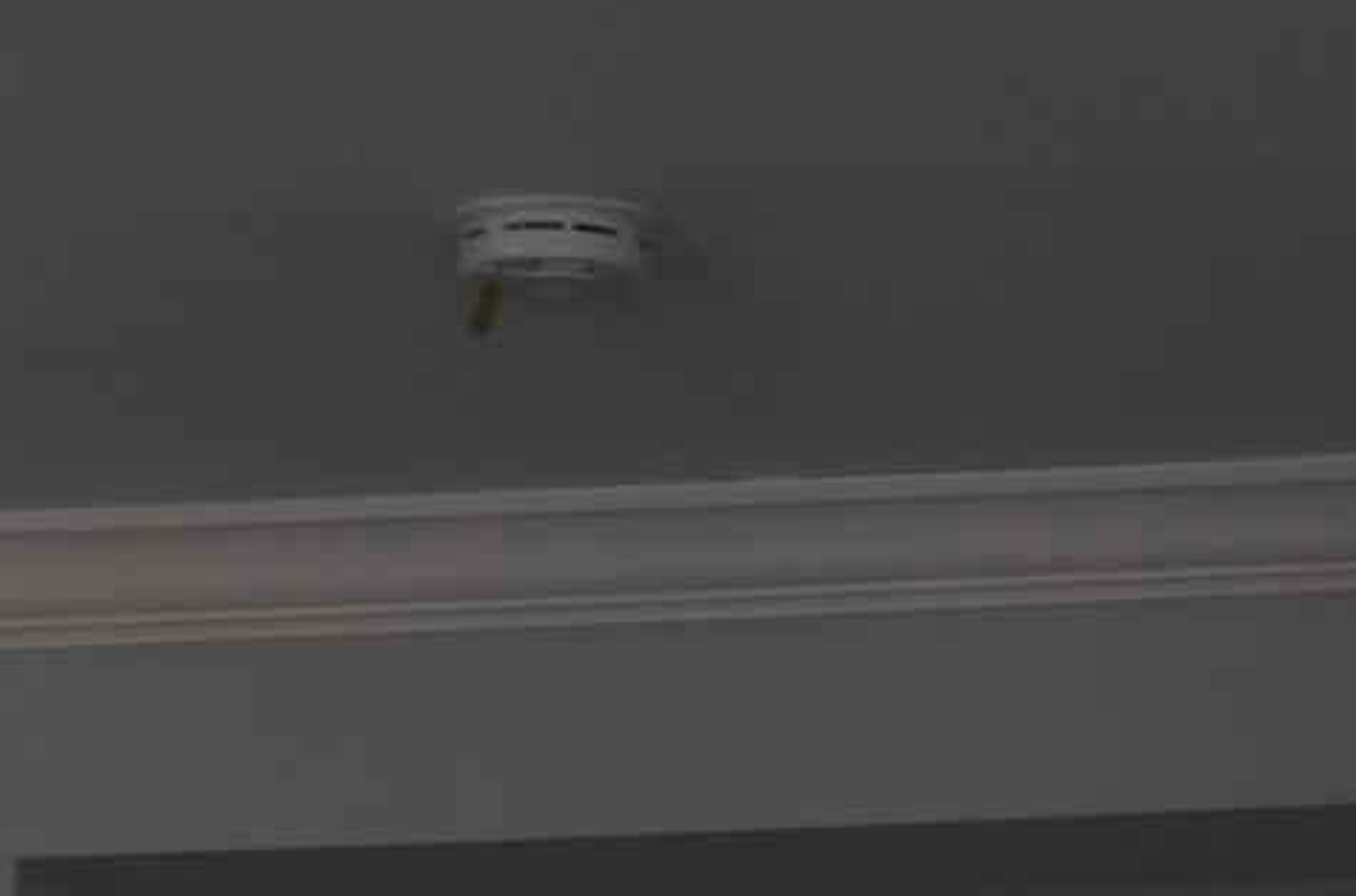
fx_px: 7776
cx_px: 1051
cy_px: 1484
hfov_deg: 9.9
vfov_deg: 6.5
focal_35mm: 207
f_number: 4.8
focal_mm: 32
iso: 400
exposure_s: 1/80
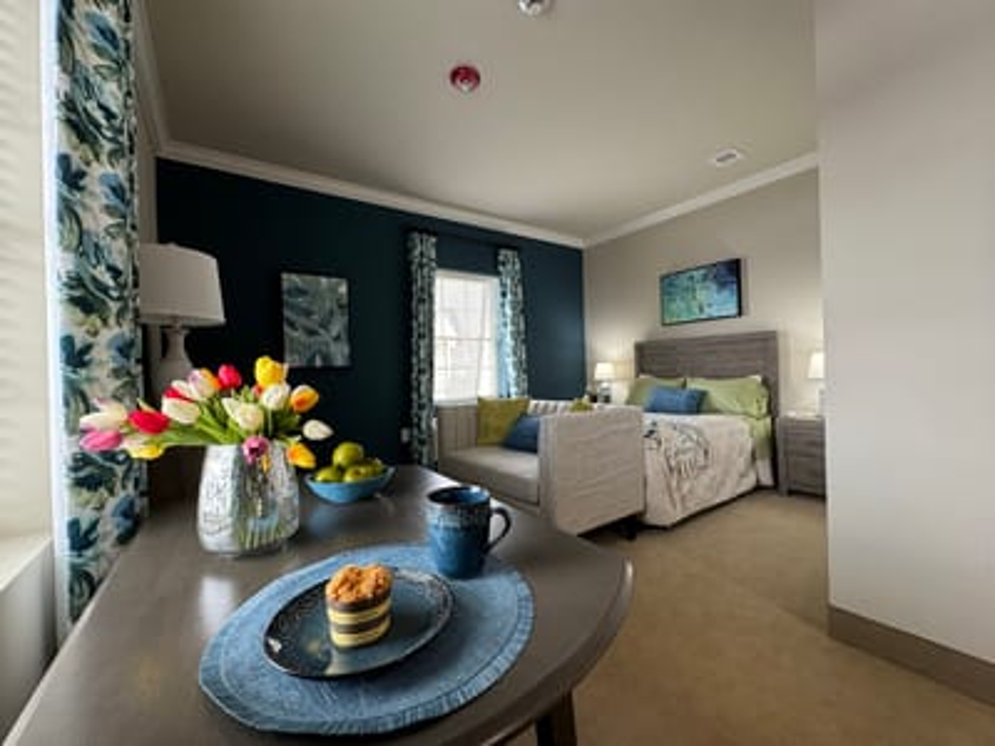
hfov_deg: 102.1
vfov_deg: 85.7
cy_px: 373
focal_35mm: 14
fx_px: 402
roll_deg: +1.7
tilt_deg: -1.1
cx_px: 498
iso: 160
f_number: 2.2
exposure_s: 1/60
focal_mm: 2.22
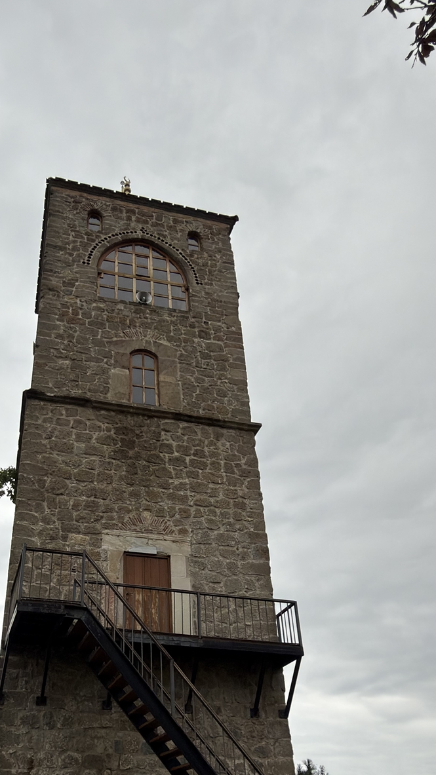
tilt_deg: +30.7
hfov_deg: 40.9
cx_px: 140
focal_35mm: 28
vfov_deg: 66.2
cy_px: 514
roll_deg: +1.5
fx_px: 576
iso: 50
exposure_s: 1/94
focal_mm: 2.22
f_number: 2.2
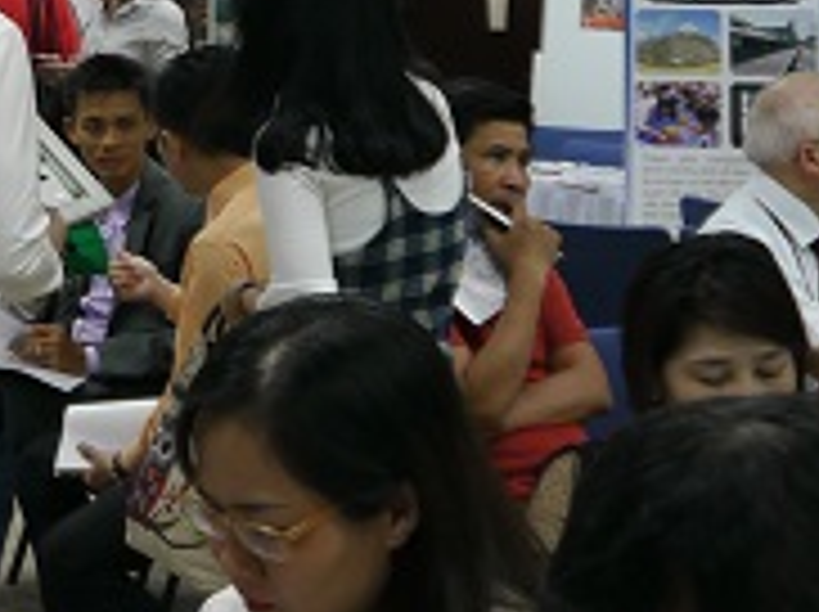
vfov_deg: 11.0
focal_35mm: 132
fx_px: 3119
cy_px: -126
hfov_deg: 14.1
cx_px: -364
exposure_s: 1/30
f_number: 3.6
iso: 200
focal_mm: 15
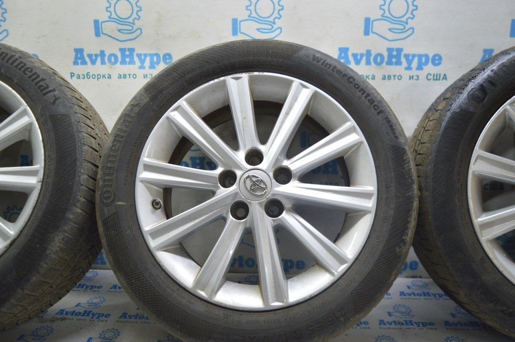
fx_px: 429
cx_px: 258
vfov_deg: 43.5
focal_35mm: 30
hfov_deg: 62.0
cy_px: 171
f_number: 3.5
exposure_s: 1/40
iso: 400
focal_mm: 20
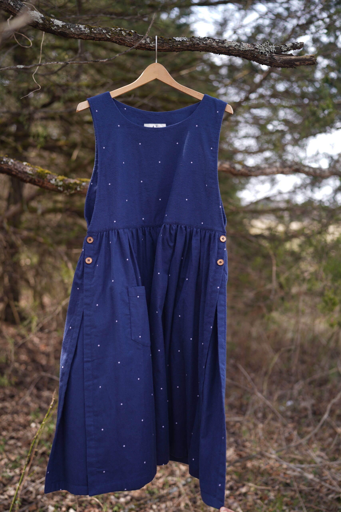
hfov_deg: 37.9
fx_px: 497
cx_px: 170
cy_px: 256
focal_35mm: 35
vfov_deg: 54.4
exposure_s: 1/640
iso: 80
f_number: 1.6
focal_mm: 35
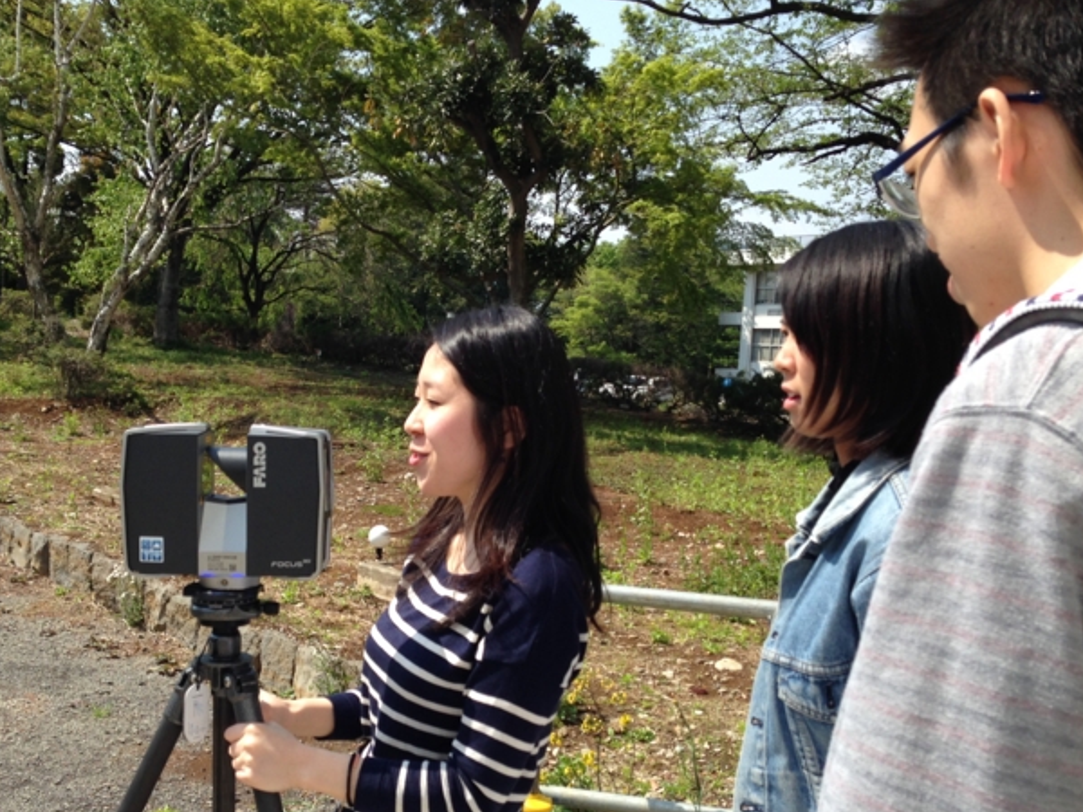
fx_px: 1377
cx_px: 482
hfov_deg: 42.9
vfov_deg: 32.7
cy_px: 512
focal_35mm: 44
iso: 50
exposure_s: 1/1043
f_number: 2.4
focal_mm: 4.12
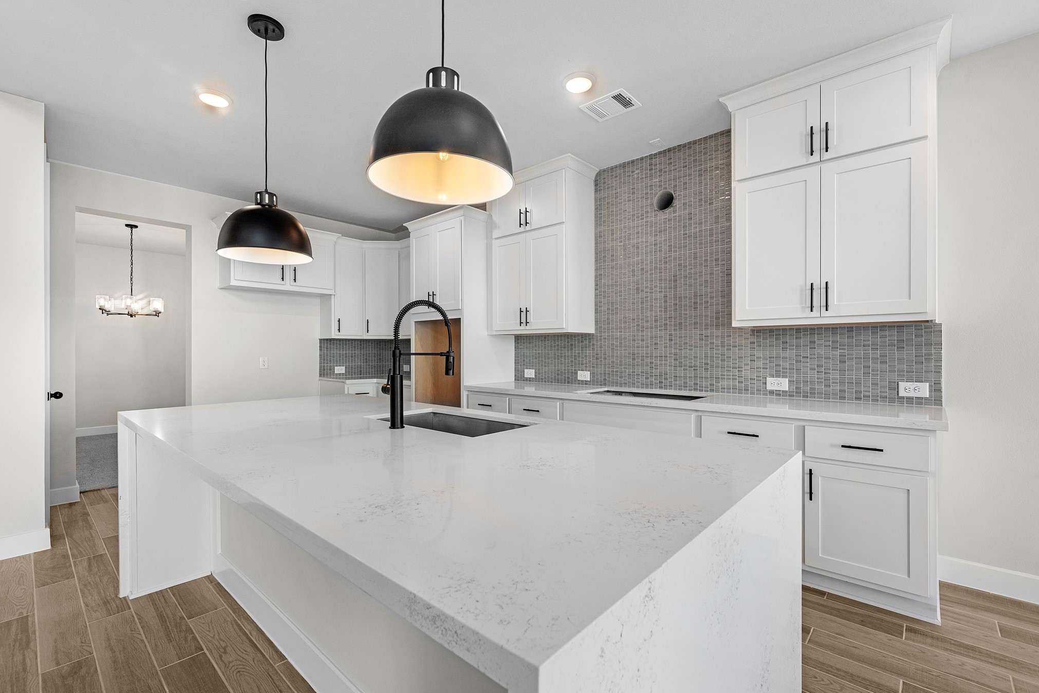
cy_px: 342
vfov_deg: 77.3
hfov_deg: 100.4
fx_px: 433
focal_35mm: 15
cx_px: 516
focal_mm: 14
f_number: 9
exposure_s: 1/80
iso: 250
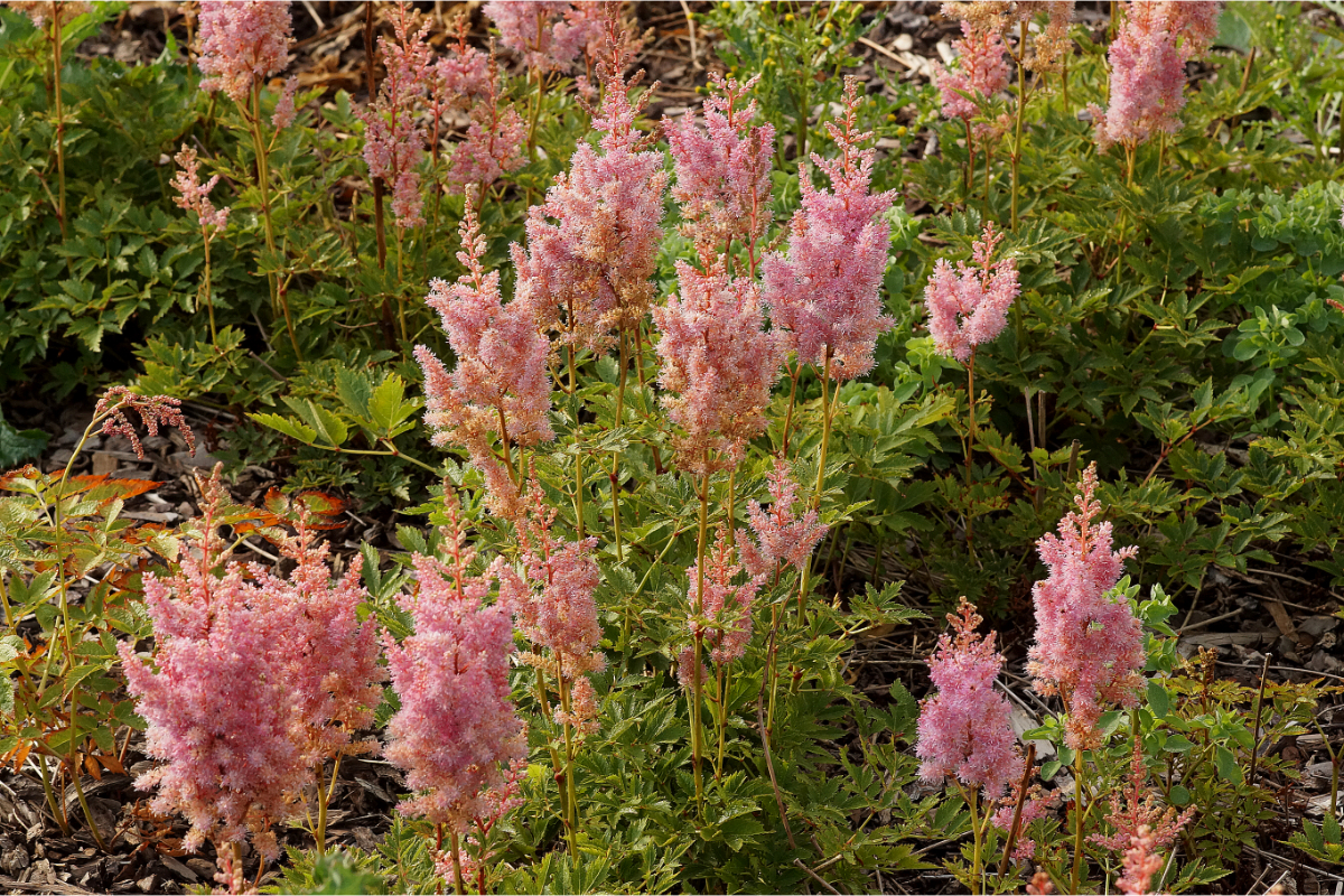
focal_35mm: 150
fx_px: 5600
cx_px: 672
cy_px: 448
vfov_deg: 9.1
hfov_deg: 13.7
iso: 640
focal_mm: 100
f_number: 11
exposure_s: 1/160
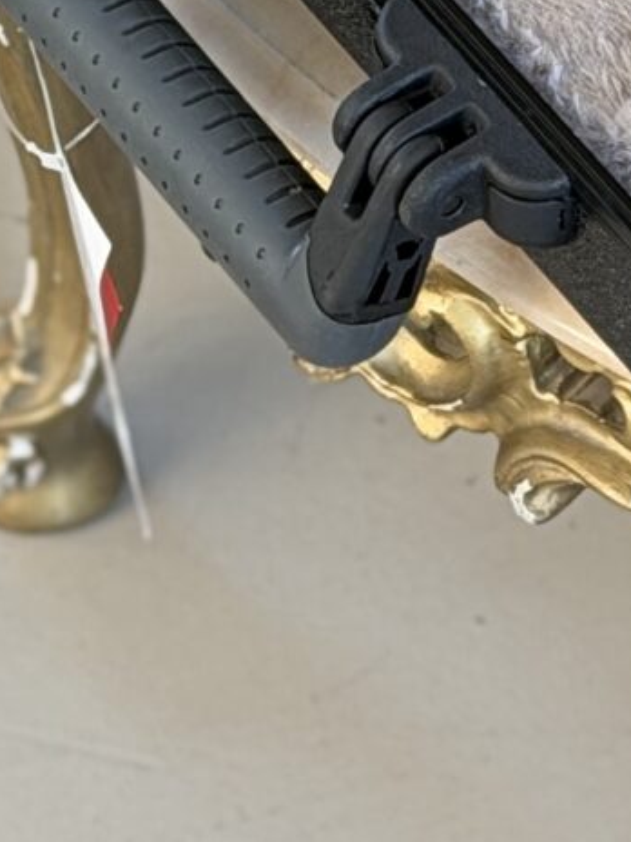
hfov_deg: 5.5
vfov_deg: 7.3
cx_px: 1325
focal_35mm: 265
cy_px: -690
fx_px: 6441
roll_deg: -7.3
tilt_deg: -40.6
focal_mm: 6.76
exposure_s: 1/60
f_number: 1.78
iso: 125
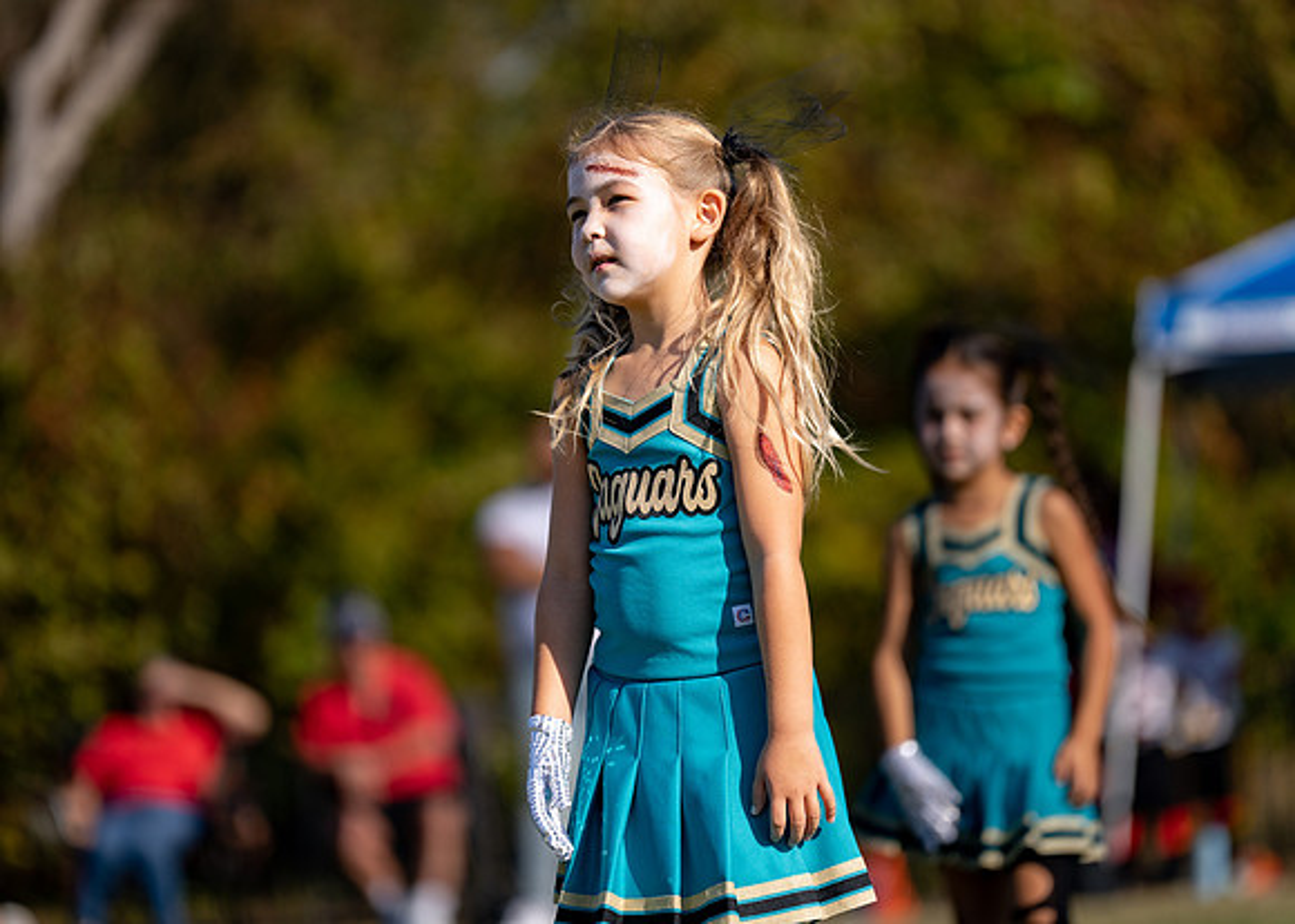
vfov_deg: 6.5
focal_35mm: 221
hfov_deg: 9.1
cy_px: 453
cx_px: 665
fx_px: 8143
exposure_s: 1/5000
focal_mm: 200
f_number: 2.8
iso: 100
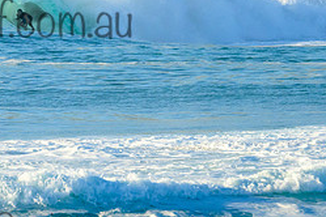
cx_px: 33
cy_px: 1
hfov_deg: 1.6
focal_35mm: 1278
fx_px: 11572
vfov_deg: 1.1
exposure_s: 1/2000
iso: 1000
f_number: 9
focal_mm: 400
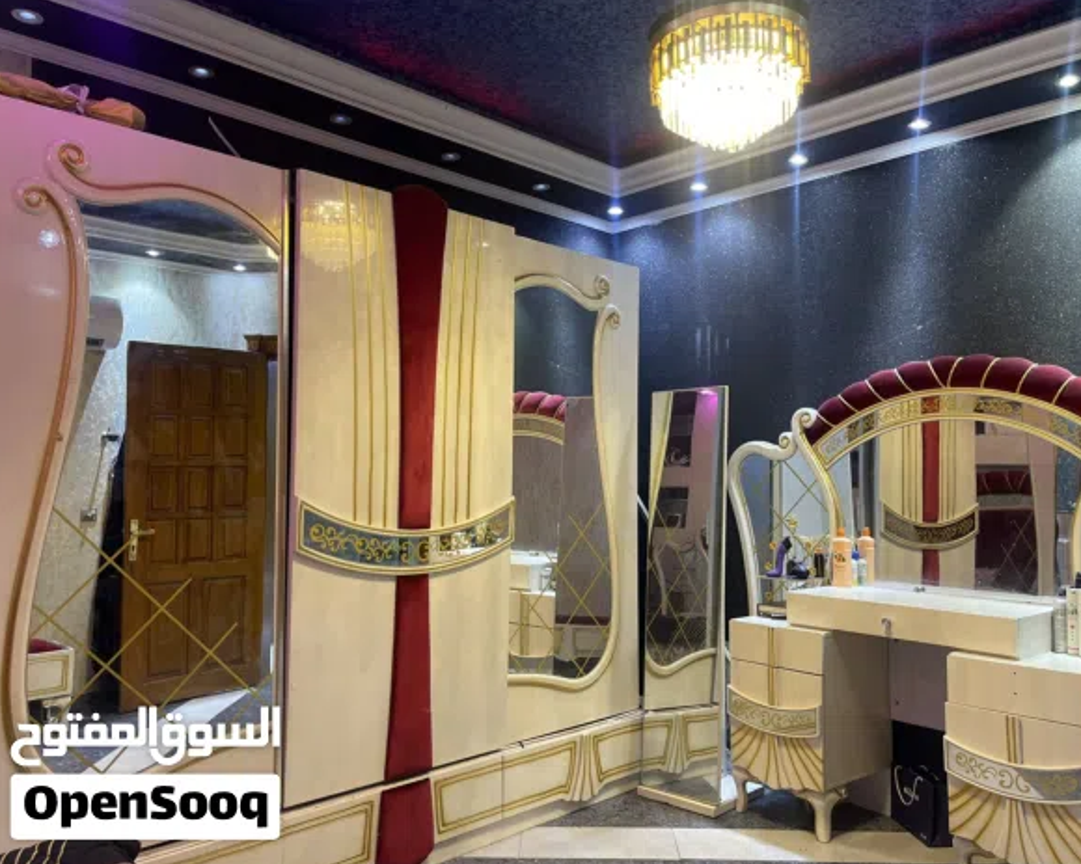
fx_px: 896
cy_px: 438
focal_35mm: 28
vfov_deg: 51.5
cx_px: 561
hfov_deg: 62.2
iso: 200
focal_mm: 5.1
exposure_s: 1/50
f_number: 1.6
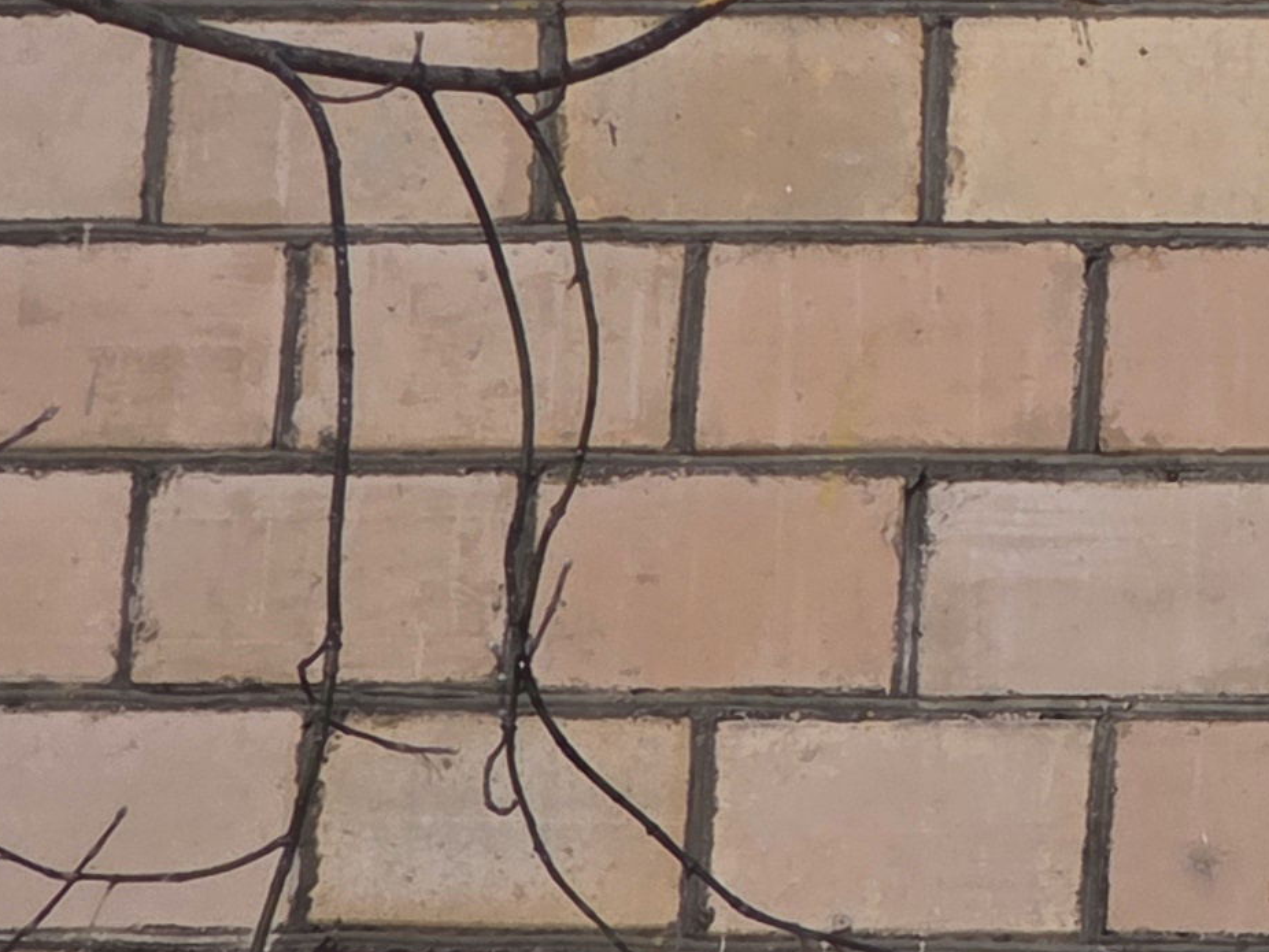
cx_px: 2327
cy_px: -1011
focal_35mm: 298
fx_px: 10927
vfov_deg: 4.9
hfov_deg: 6.5
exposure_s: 1/322
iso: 25
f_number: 2.4
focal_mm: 7
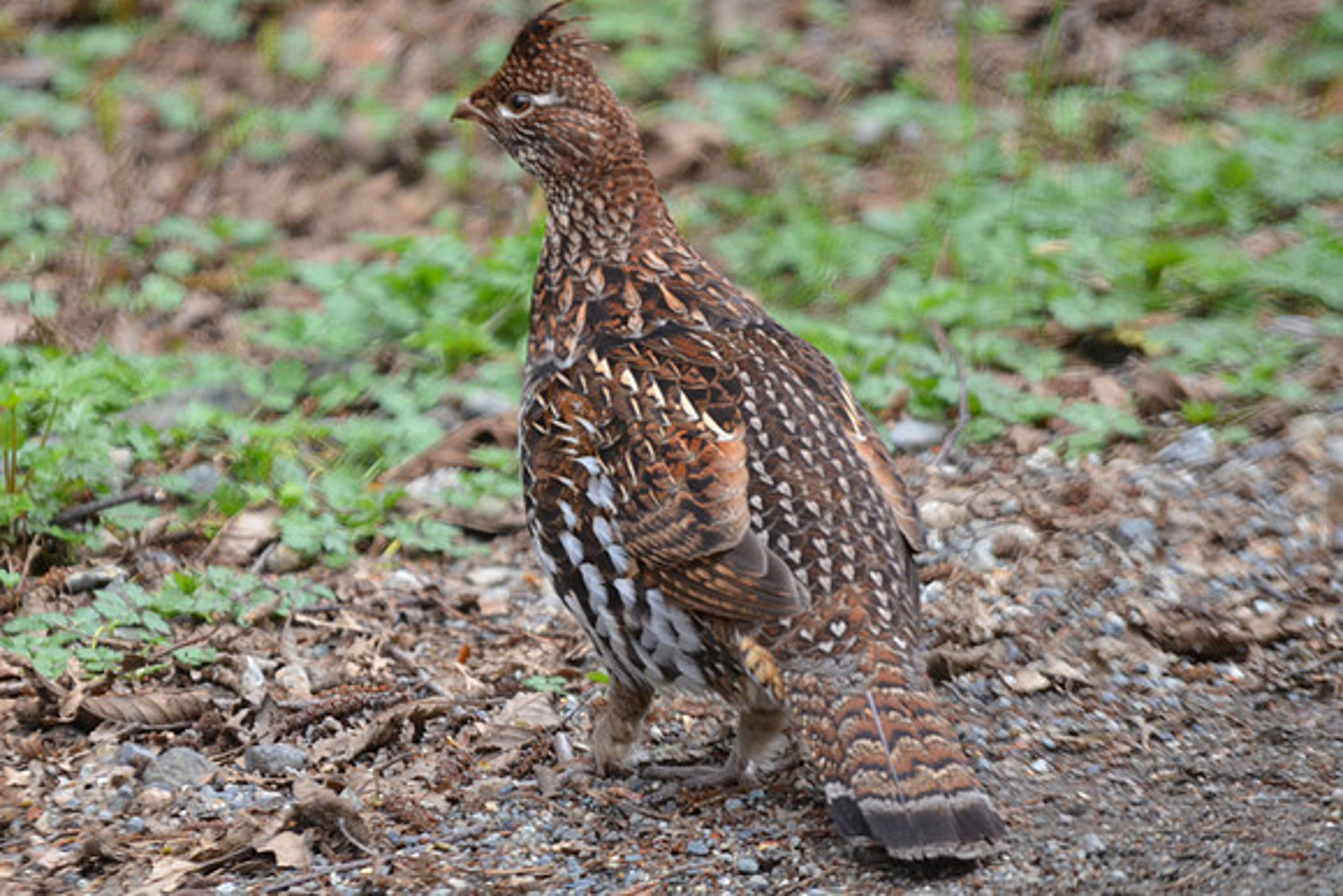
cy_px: 448
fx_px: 13433
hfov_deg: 5.7
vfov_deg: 3.8
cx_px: 672
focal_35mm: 360
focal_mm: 240
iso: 1250
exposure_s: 1/500
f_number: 5.3
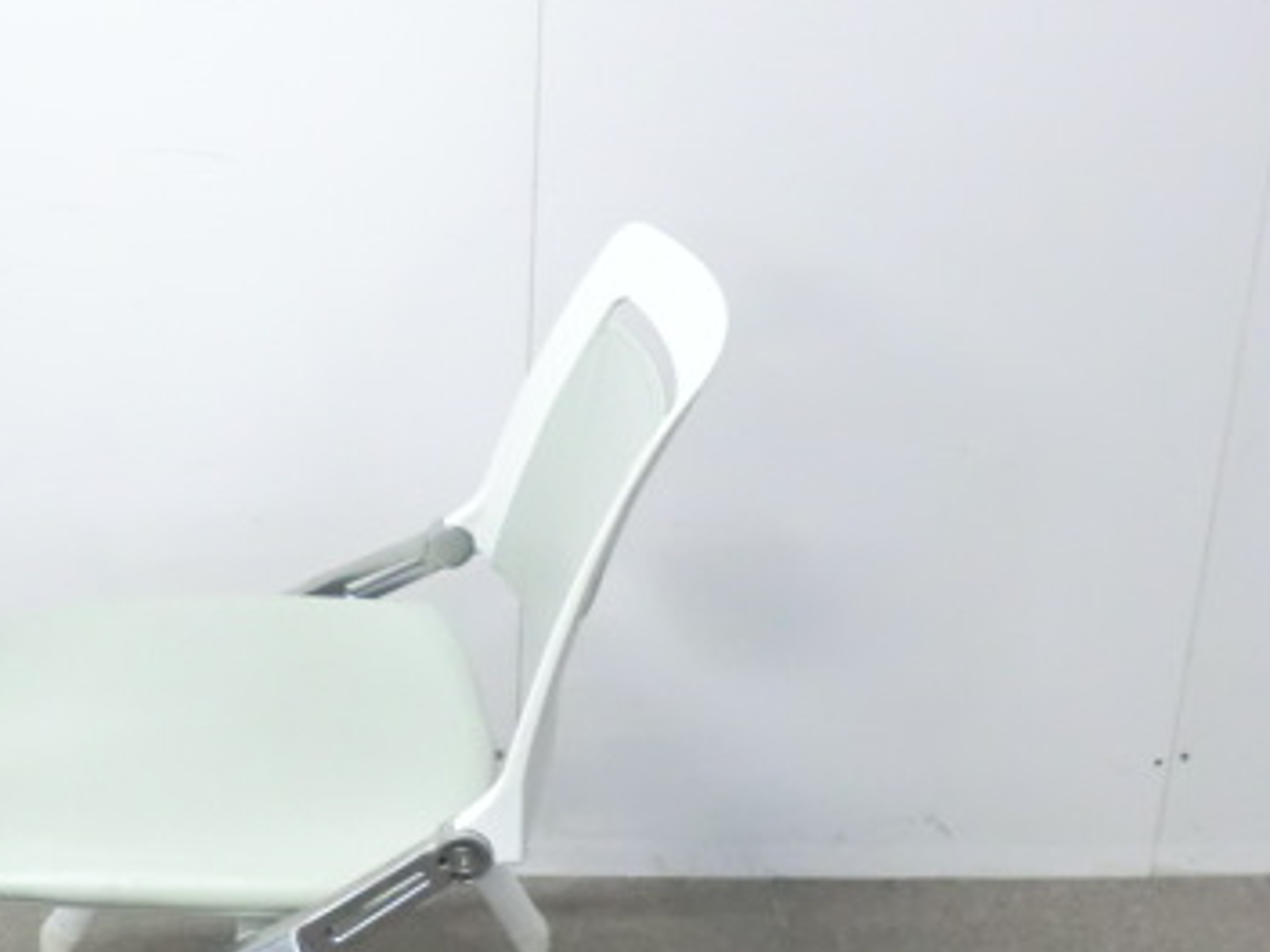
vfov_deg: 21.2
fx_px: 2531
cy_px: 638
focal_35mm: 69
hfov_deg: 27.8
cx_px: 328
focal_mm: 6.9
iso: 800
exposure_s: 1/40
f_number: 3.9
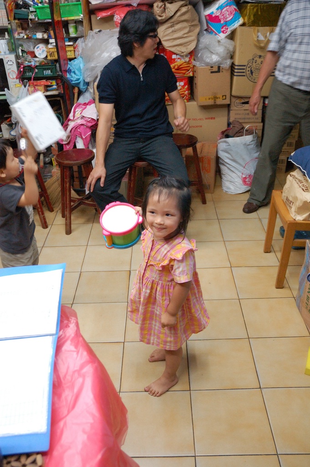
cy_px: 234
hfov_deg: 39.9
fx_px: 427
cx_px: 155
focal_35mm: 33
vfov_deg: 57.3
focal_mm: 22
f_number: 3.8
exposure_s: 1/40
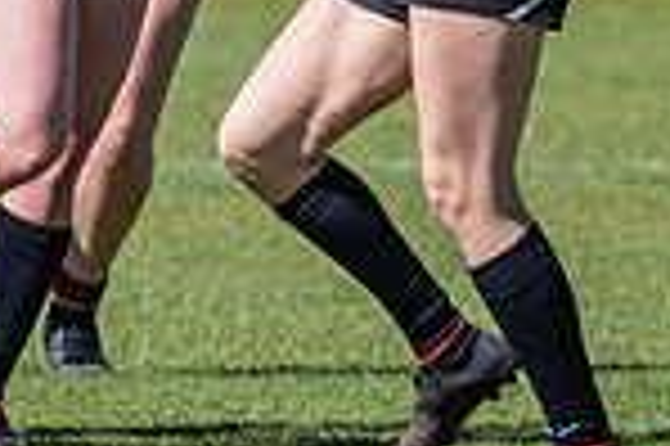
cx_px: -248
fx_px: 57166
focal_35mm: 3075
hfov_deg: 0.7
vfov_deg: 0.4
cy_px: 92
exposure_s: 1/2500
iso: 800
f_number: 8
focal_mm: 450
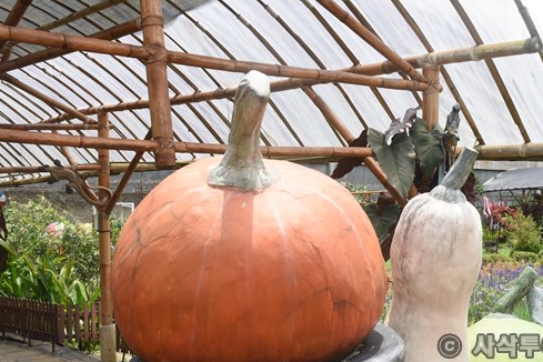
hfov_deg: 36.1
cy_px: 287
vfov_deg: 24.3
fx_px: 830
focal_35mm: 55
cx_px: 322
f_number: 13
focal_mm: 32
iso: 640
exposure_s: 1/320
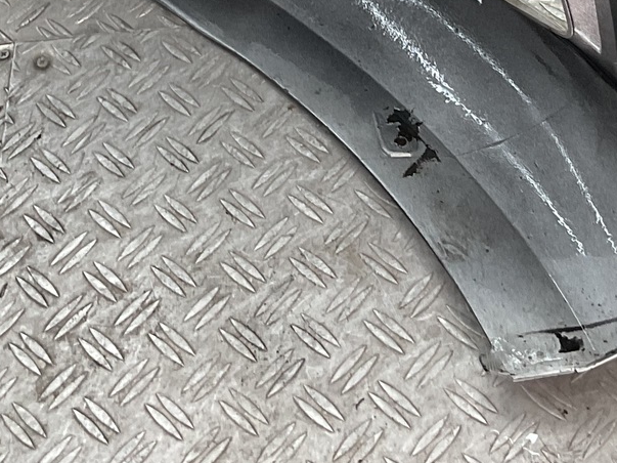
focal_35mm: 97
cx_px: 170
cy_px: -282
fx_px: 1729
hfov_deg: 20.1
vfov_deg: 14.0
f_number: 1.8
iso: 32
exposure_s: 1/120
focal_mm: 3
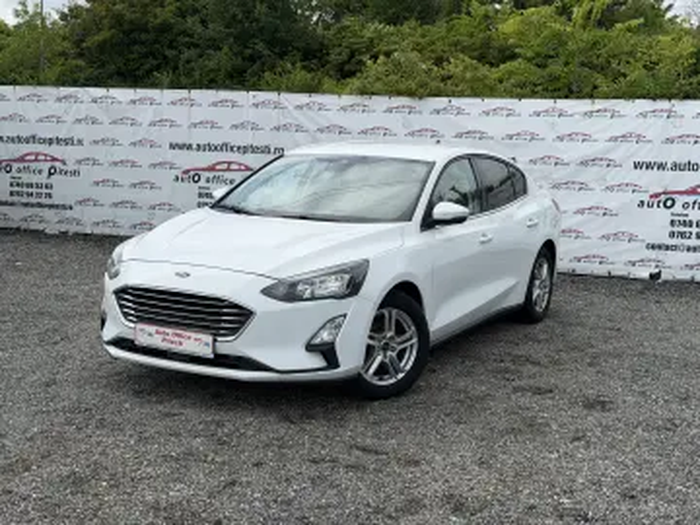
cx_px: 350
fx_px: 971
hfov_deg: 39.7
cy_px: 262
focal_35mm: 48
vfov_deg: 30.3
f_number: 1.78
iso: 64
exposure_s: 1/6024
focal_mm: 6.76
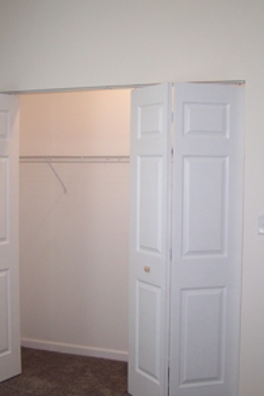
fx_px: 593
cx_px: 123
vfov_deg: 36.9
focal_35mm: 54
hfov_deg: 25.1
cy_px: 195
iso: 160
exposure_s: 1/60
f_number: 2.8
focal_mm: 6.3
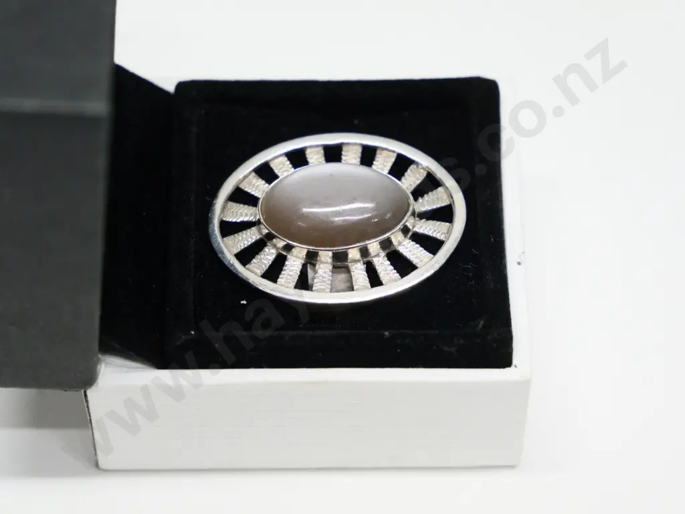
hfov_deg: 16.4
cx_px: 342
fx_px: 2375
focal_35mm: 120
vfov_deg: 12.3
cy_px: 257
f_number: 5.6
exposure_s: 1/125
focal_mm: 60
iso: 3200
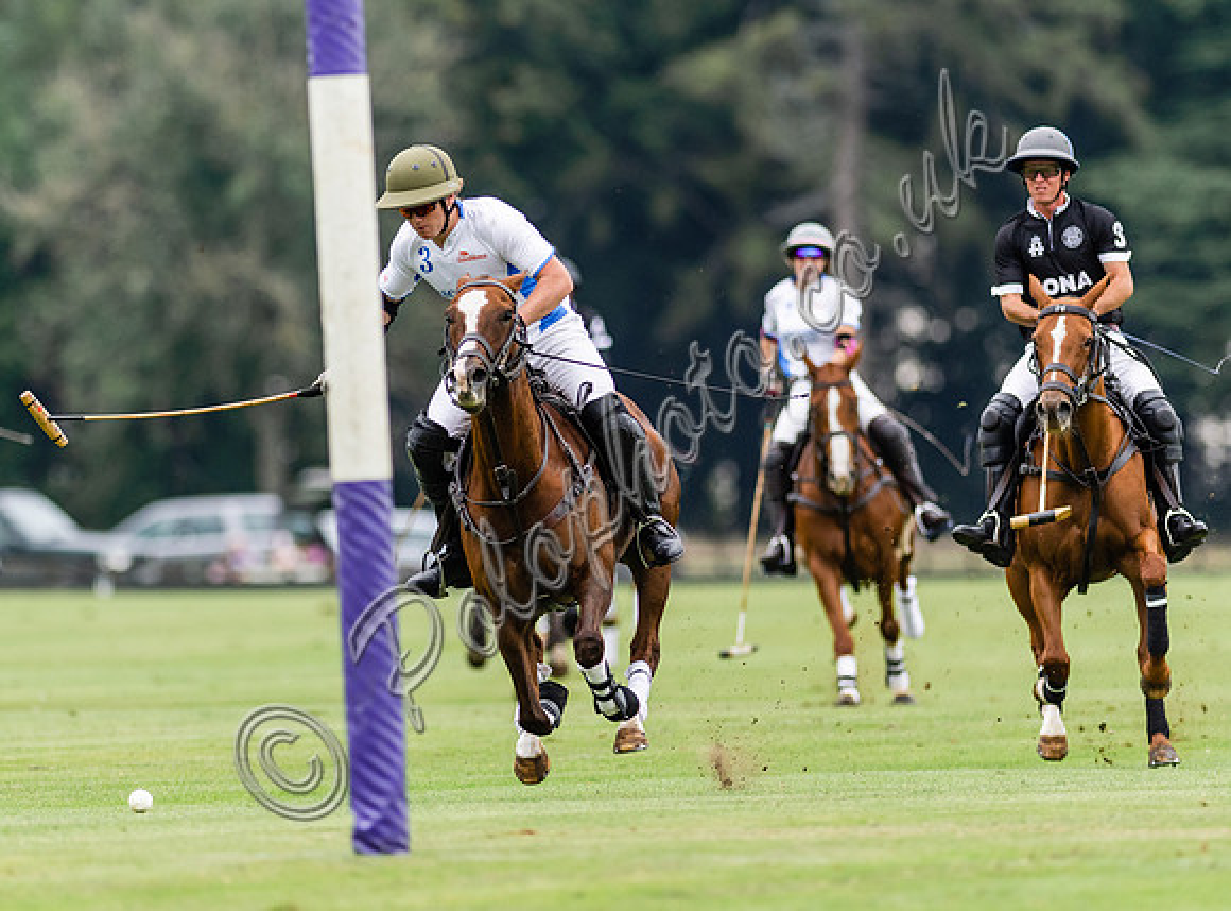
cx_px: 554
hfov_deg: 4.1
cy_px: 456
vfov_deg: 3.1
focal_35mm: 482
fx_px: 17063
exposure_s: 1/2000
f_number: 2.8
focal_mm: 300
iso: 640
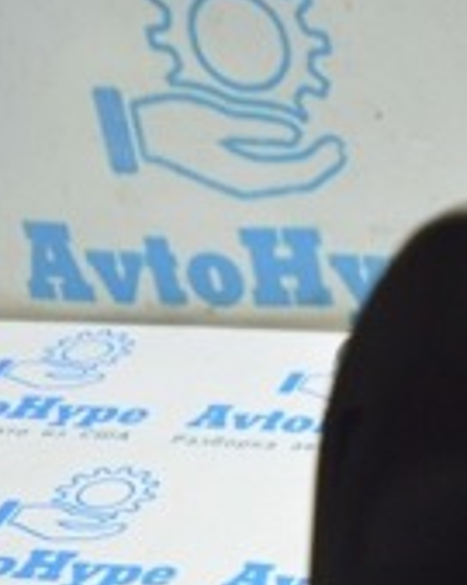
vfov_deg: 19.0
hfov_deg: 14.6
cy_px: 670
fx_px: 1660
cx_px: 751
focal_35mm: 96
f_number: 3.5
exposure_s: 1/40
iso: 400
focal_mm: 18
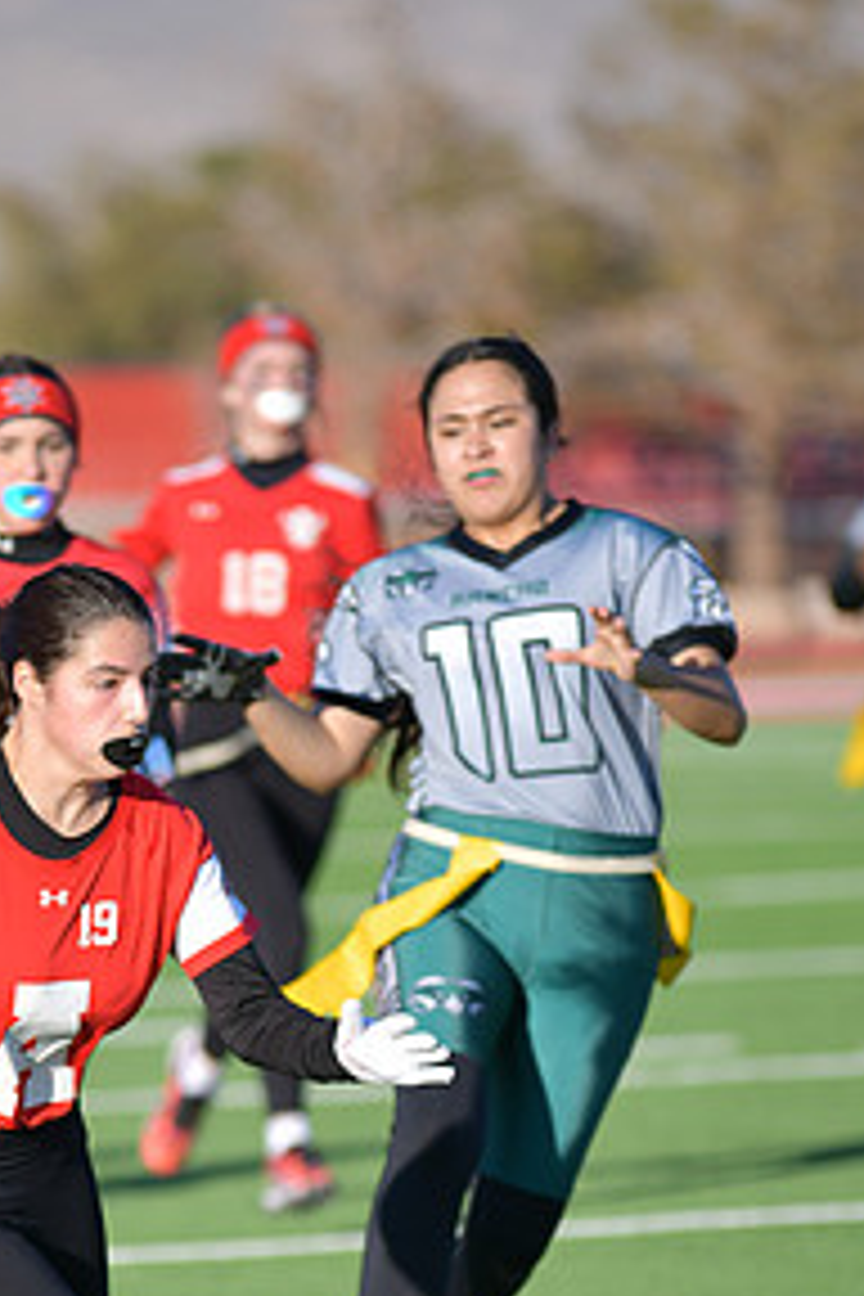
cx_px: 223
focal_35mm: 403
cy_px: 1120
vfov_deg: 5.1
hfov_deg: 3.4
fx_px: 14507
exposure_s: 1/1600
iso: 90
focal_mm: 200
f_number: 2.8
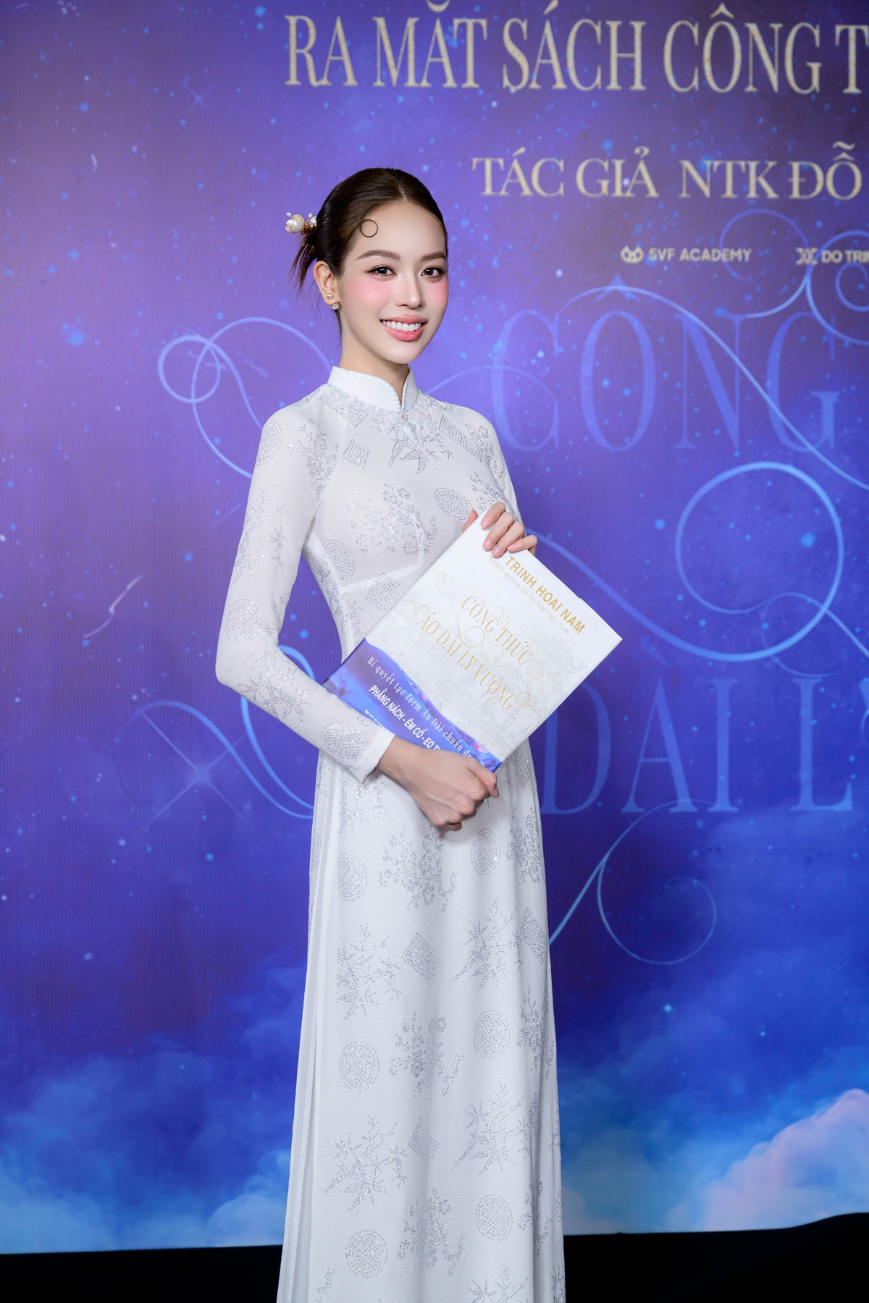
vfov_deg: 28.8
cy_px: 652
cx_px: 434
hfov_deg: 19.5
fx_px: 2534
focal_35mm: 70
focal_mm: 70
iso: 400
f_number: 4.5
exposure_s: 1/200
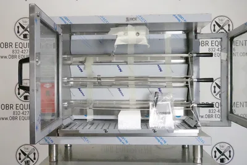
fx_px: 213
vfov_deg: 42.4
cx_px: 124
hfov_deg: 60.3
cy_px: 82
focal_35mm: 31
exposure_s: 1/500
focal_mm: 11.52
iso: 12800
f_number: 6.3
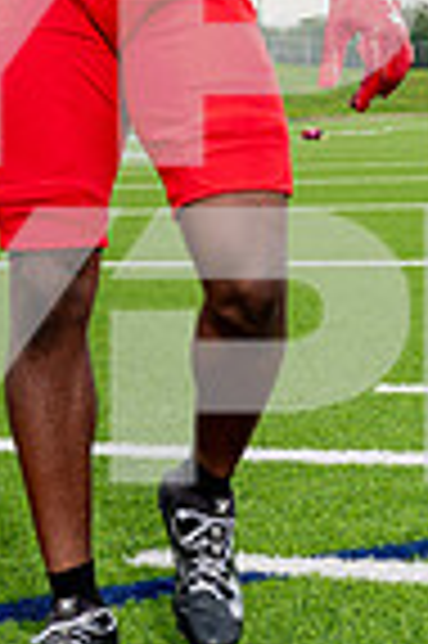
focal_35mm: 104
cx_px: 68
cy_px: 32
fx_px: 1859
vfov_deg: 19.2
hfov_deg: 13.1
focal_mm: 33
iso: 100
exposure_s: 1/250
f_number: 5
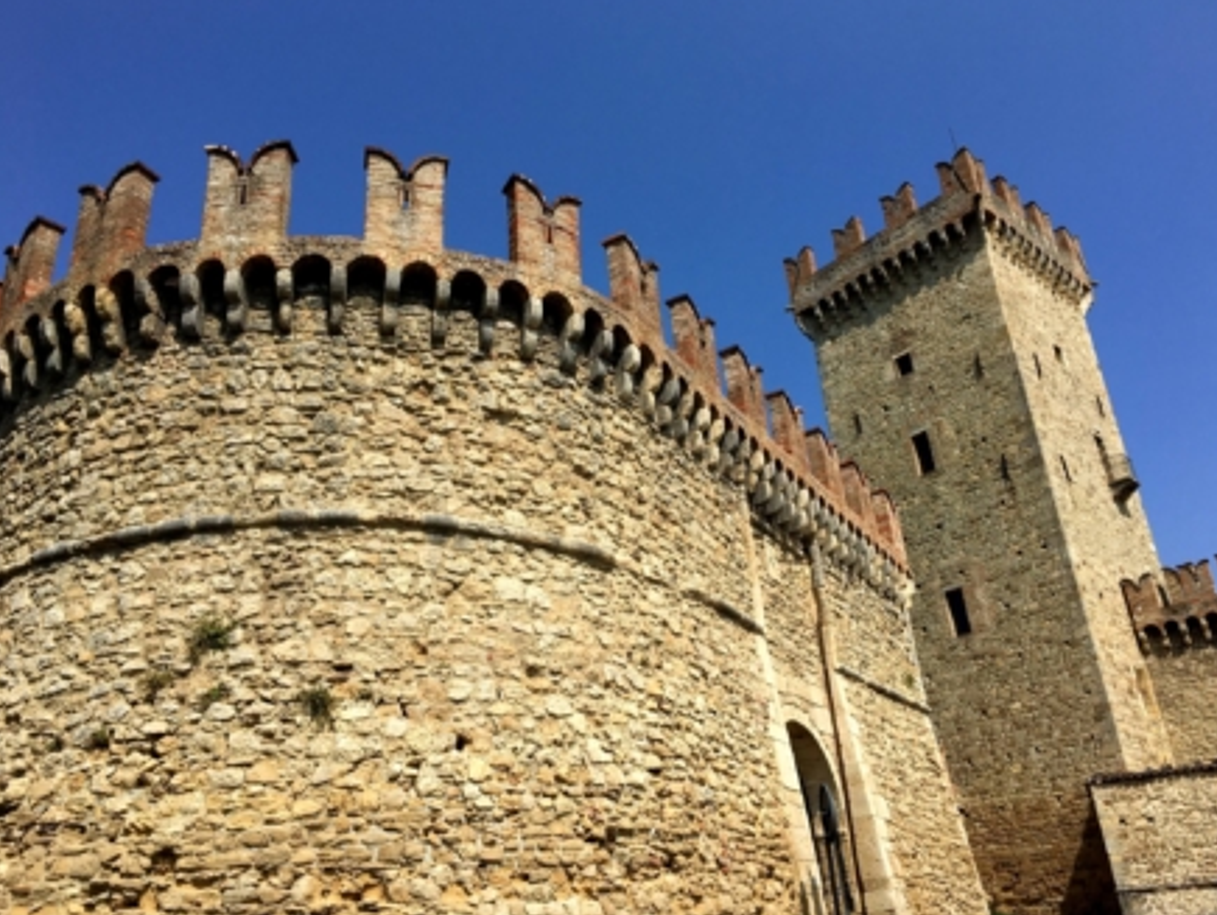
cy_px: 445
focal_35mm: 30
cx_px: 618
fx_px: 1056
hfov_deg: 59.9
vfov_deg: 46.9
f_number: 2.2
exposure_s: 1/3497
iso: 25
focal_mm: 4.15
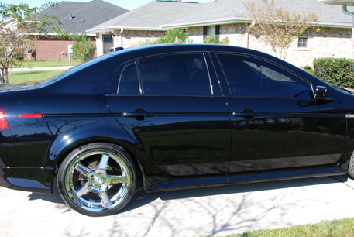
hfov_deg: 46.2
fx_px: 414
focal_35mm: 42
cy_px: 135
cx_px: 202
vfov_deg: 31.9
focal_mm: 20
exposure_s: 1/125
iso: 200
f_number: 9
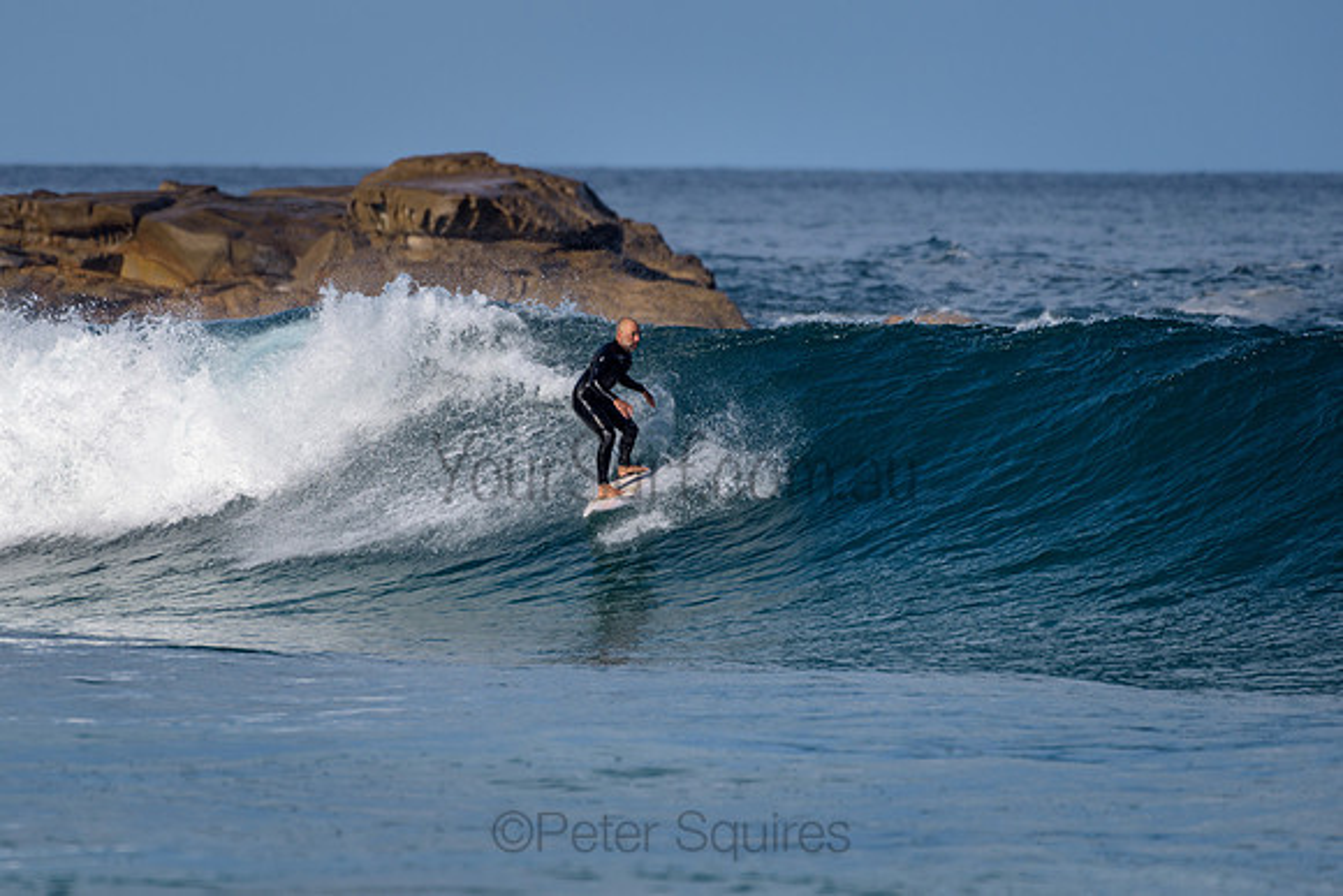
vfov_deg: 2.2
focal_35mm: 612
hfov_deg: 3.4
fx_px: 22846
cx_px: 521
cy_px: 436
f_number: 5.6
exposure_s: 1/2000
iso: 140
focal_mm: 500
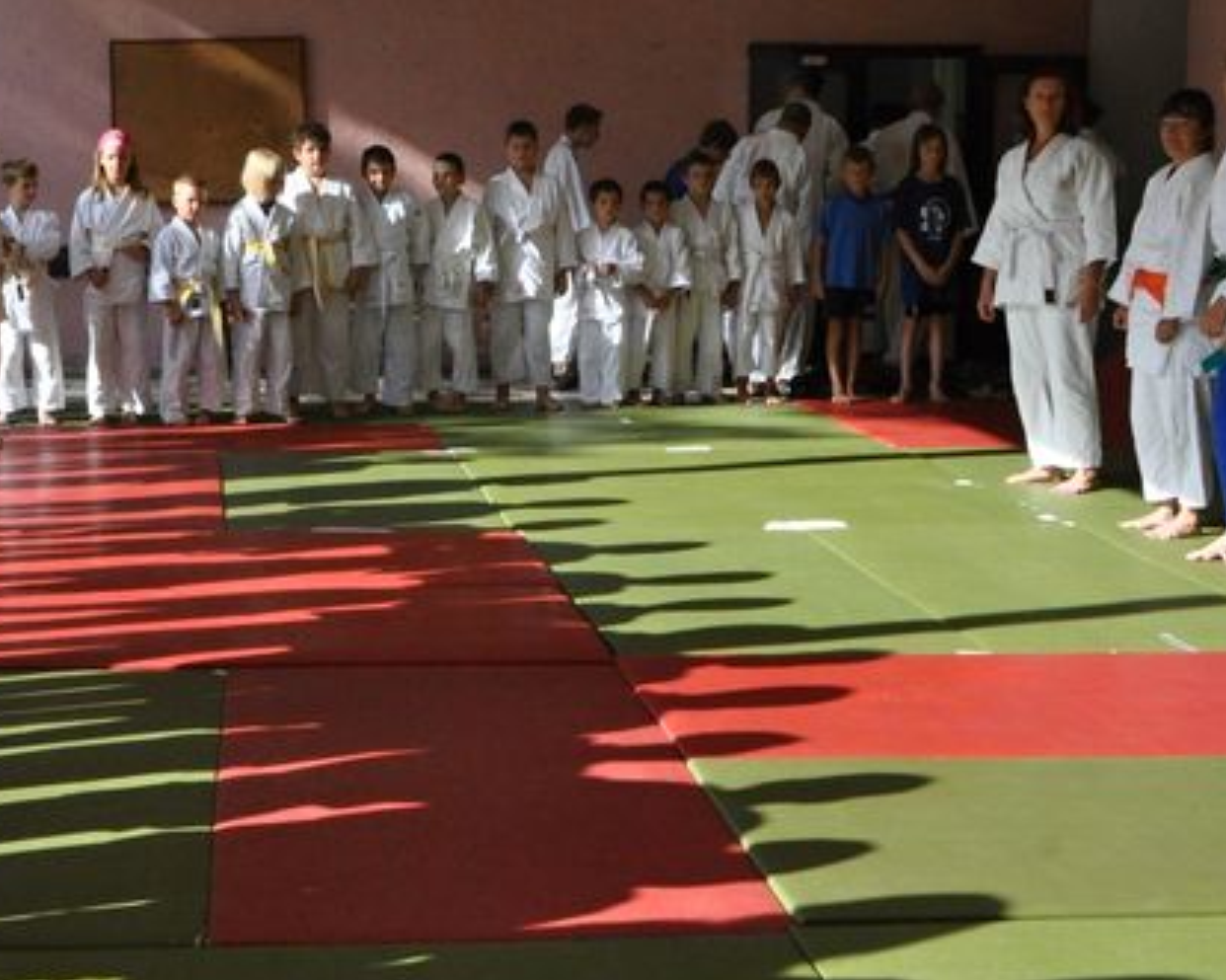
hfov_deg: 31.4
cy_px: 477
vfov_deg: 25.7
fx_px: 2146
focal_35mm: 59
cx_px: 335
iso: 1250
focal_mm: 17
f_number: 16
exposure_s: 1/250
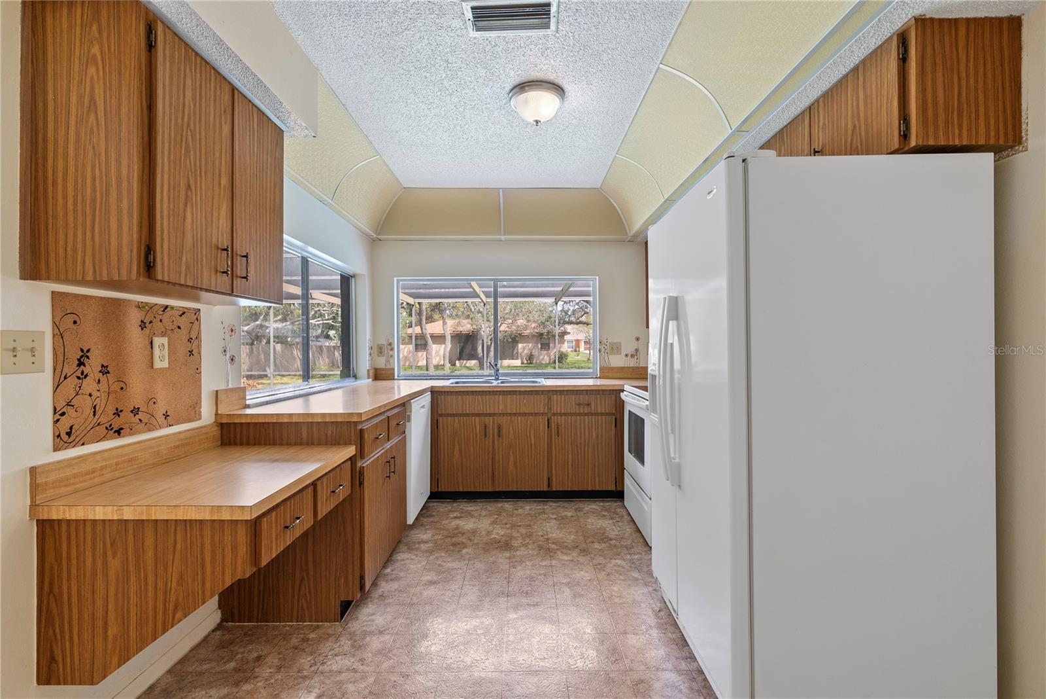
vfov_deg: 73.8
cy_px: 350
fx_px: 465
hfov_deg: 96.7
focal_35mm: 16
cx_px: 523
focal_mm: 16
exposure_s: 1/4
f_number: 8
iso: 640
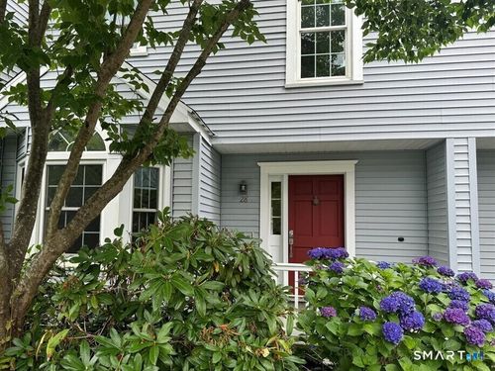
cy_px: 186
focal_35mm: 24
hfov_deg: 71.6
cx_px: 248
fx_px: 343
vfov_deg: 56.8
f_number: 1.78
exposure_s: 1/162
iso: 64
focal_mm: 6.76
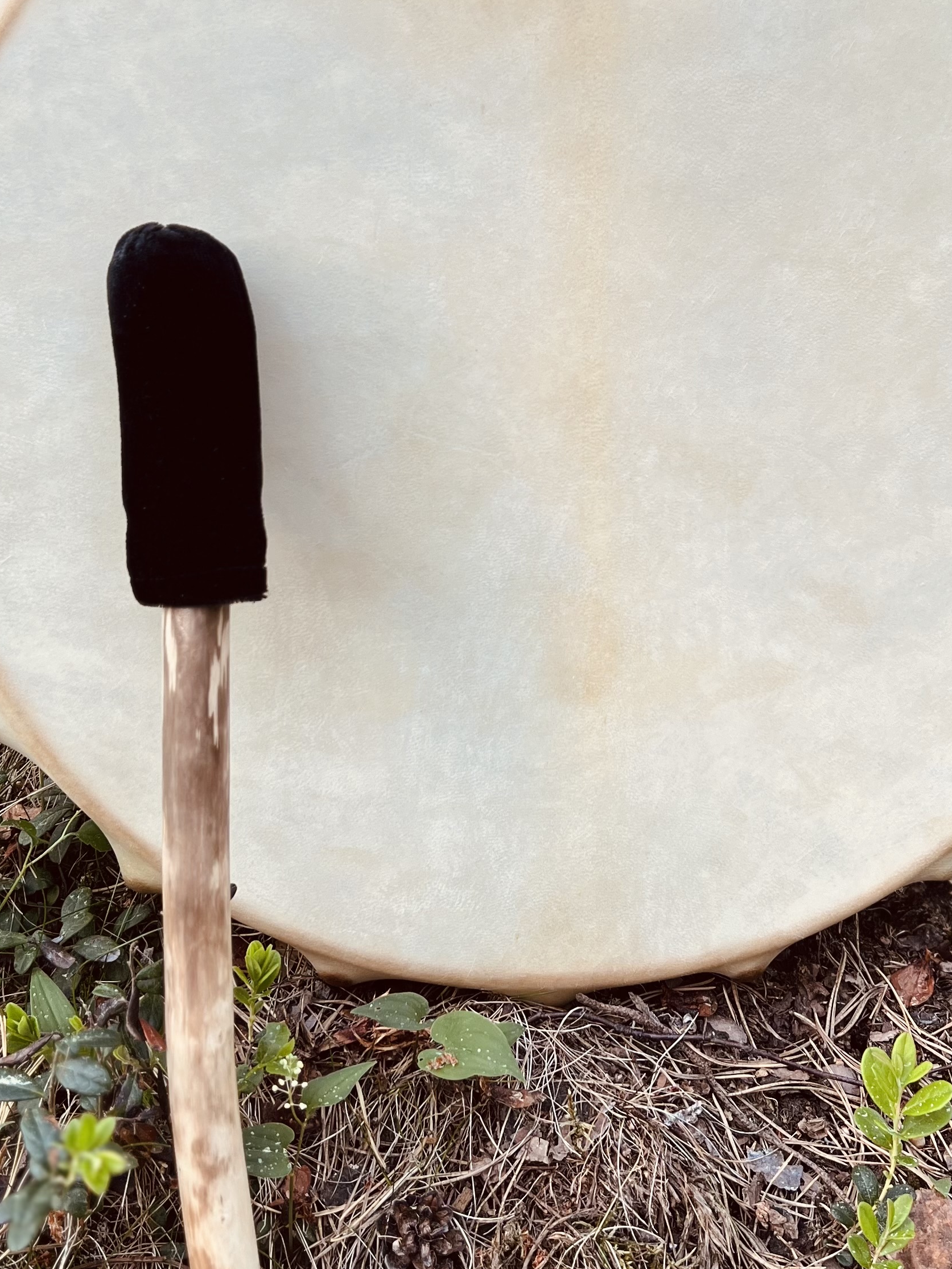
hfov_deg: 30.8
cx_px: 553
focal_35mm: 47
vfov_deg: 40.0
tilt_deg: -19.2
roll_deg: -0.6
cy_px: 443
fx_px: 1723
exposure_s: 1/121
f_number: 1.5
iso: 50
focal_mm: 5.7
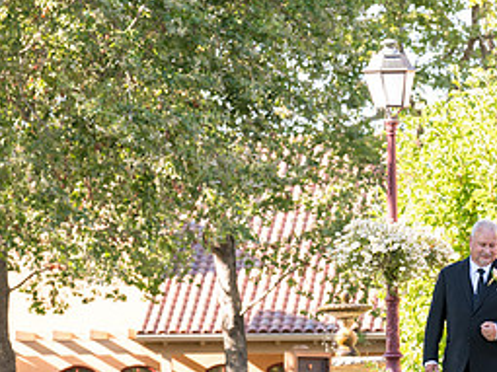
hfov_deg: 7.6
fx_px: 3760
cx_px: 401
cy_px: 299
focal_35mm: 262
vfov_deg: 5.7
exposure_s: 1/400
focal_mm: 109
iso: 640
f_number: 4
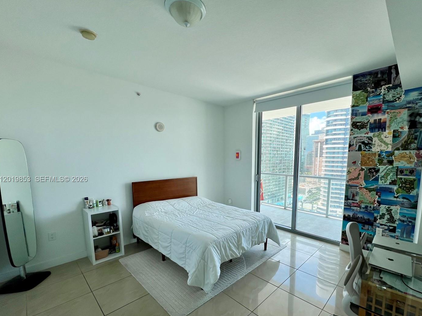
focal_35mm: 15
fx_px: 183
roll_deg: -0.3
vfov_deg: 81.3
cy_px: 180
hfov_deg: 97.7
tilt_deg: -7.2
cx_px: 236
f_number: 1.8
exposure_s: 1/236
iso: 32
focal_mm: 1.57
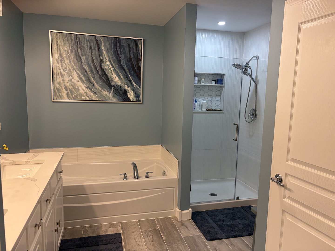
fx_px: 252
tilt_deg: -7.7
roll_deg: -1.1
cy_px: 126
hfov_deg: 67.3
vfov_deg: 53.1
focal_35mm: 26
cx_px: 168
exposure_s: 1/120
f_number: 1.6
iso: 100
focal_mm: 5.96
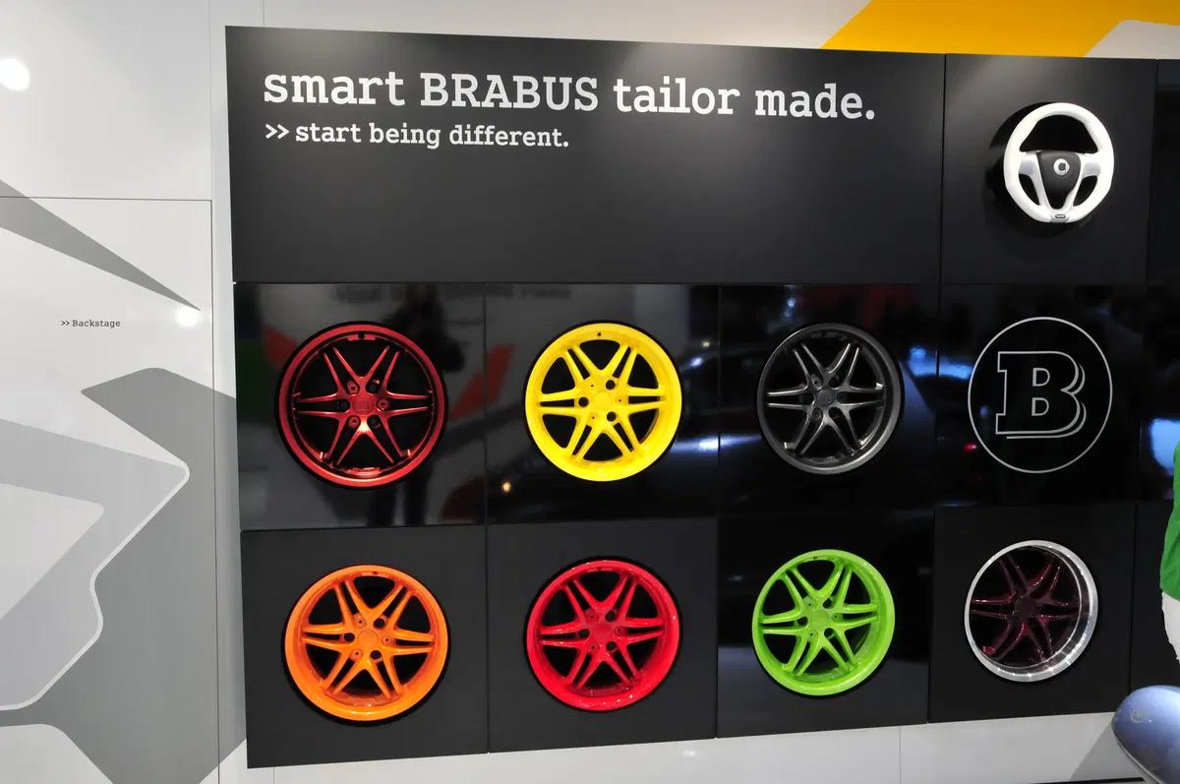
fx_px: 1080
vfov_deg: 39.9
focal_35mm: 33
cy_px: 392
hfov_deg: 57.3
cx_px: 590
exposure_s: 1/80
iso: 800
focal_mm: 22
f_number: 8
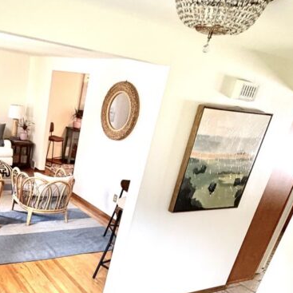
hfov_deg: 43.4
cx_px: 49
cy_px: 241
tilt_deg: -23.6
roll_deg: -9.5
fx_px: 345
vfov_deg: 43.5
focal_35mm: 36
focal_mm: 2.22
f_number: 2.2
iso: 320
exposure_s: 1/67
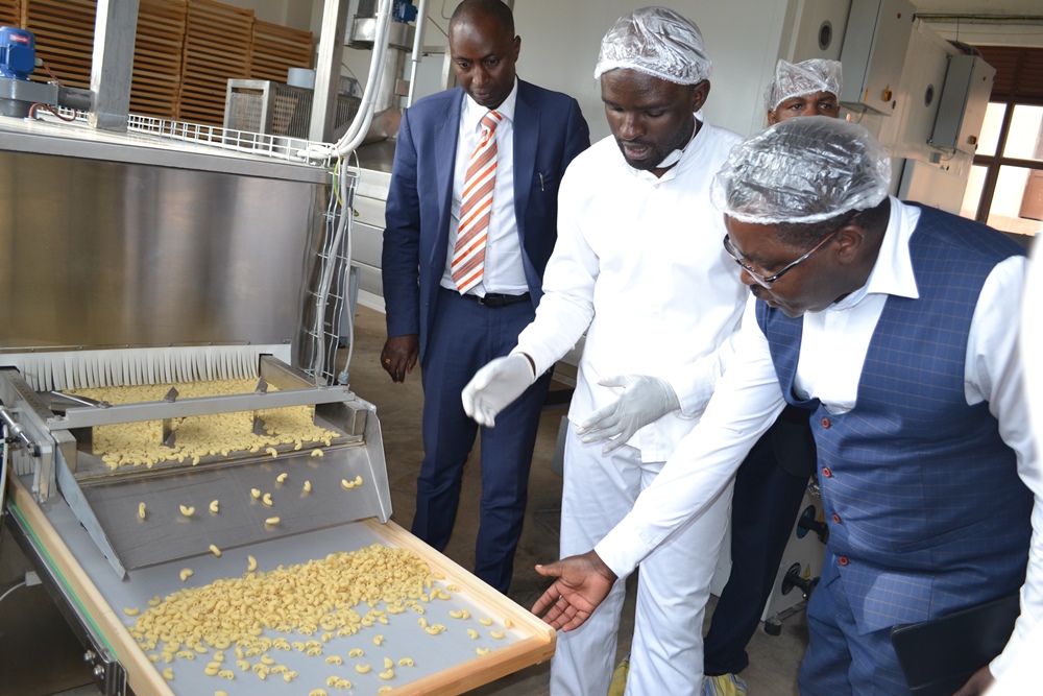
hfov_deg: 67.4
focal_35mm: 27
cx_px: 522
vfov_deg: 47.9
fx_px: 782
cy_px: 348
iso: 400
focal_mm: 18
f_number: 4
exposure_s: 1/160
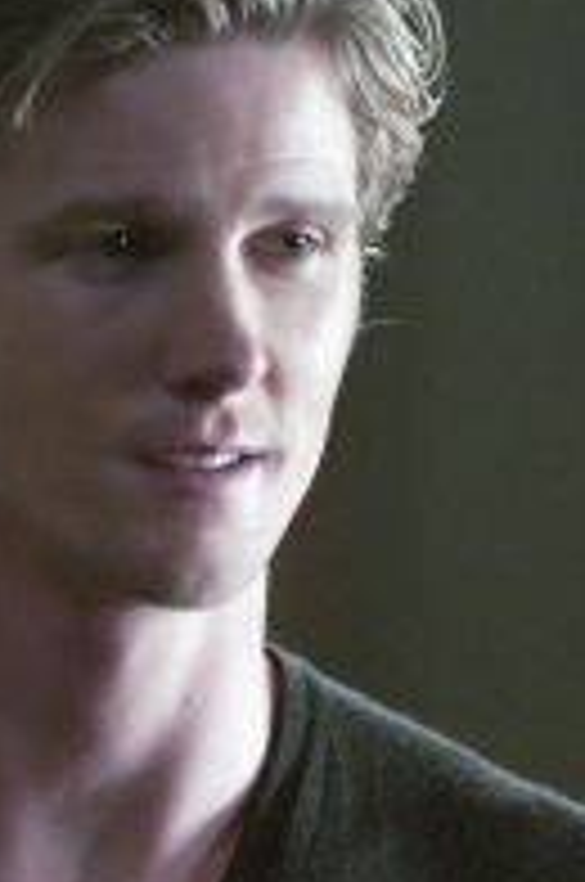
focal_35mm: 649
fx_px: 15874
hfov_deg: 2.1
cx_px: 54
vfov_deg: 3.2
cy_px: 806
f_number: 2.8
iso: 800
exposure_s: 1/60
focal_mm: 170
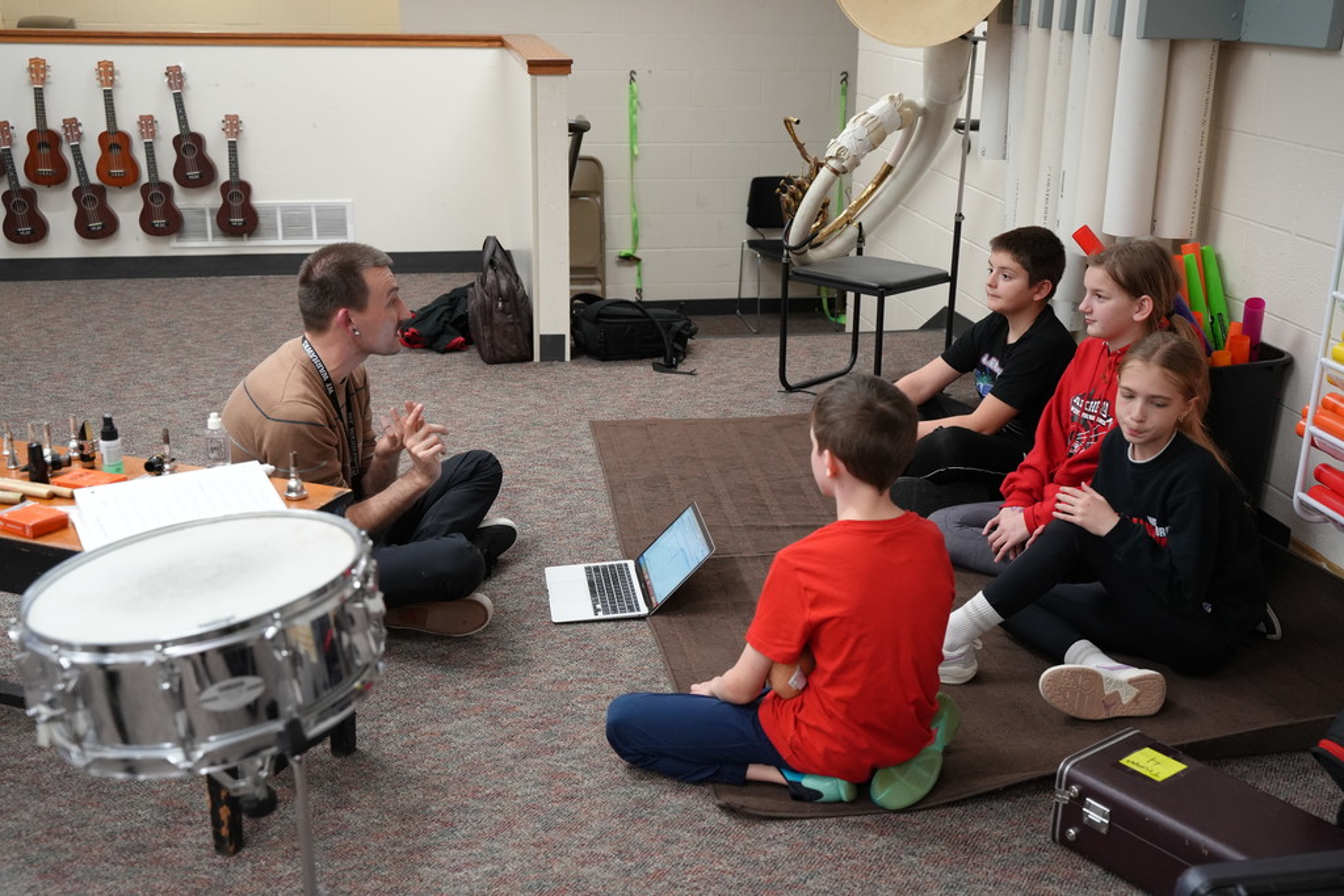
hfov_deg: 49.5
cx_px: 672
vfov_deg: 34.2
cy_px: 448
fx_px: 1456
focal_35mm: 39
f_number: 4
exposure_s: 1/160
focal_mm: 39
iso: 4000
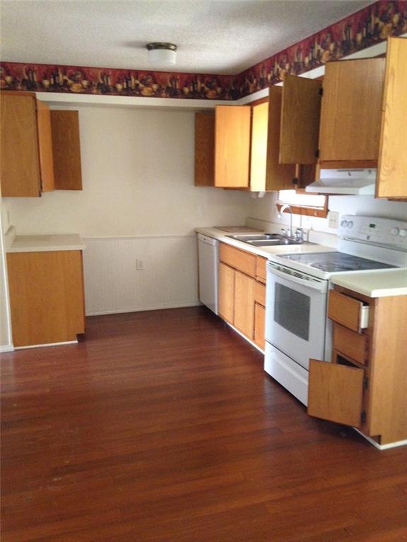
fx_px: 517
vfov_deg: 55.4
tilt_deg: -12.4
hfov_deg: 42.9
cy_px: 271
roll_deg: -0.9
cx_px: 204
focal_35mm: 33
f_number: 2.4
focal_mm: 4.12
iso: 250
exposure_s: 1/20
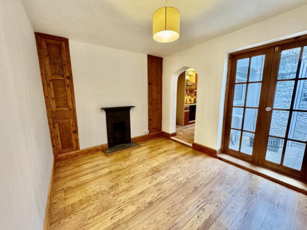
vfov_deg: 85.7
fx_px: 124
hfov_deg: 102.1
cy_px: 115
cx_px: 154
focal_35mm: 14
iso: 500
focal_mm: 2.22
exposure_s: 1/60
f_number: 2.2
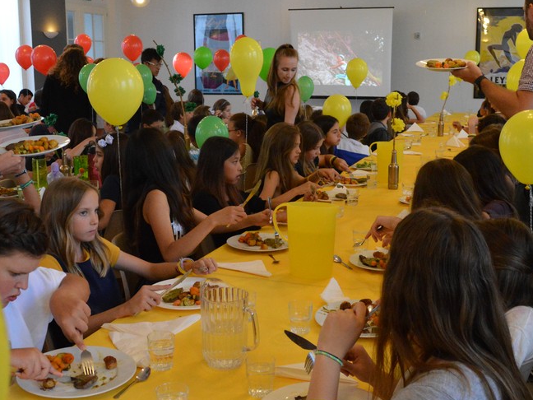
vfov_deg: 35.1
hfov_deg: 45.7
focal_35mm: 41
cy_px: 198
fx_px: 631
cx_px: 248
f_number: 5.6
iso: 3200
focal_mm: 18
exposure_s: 1/250
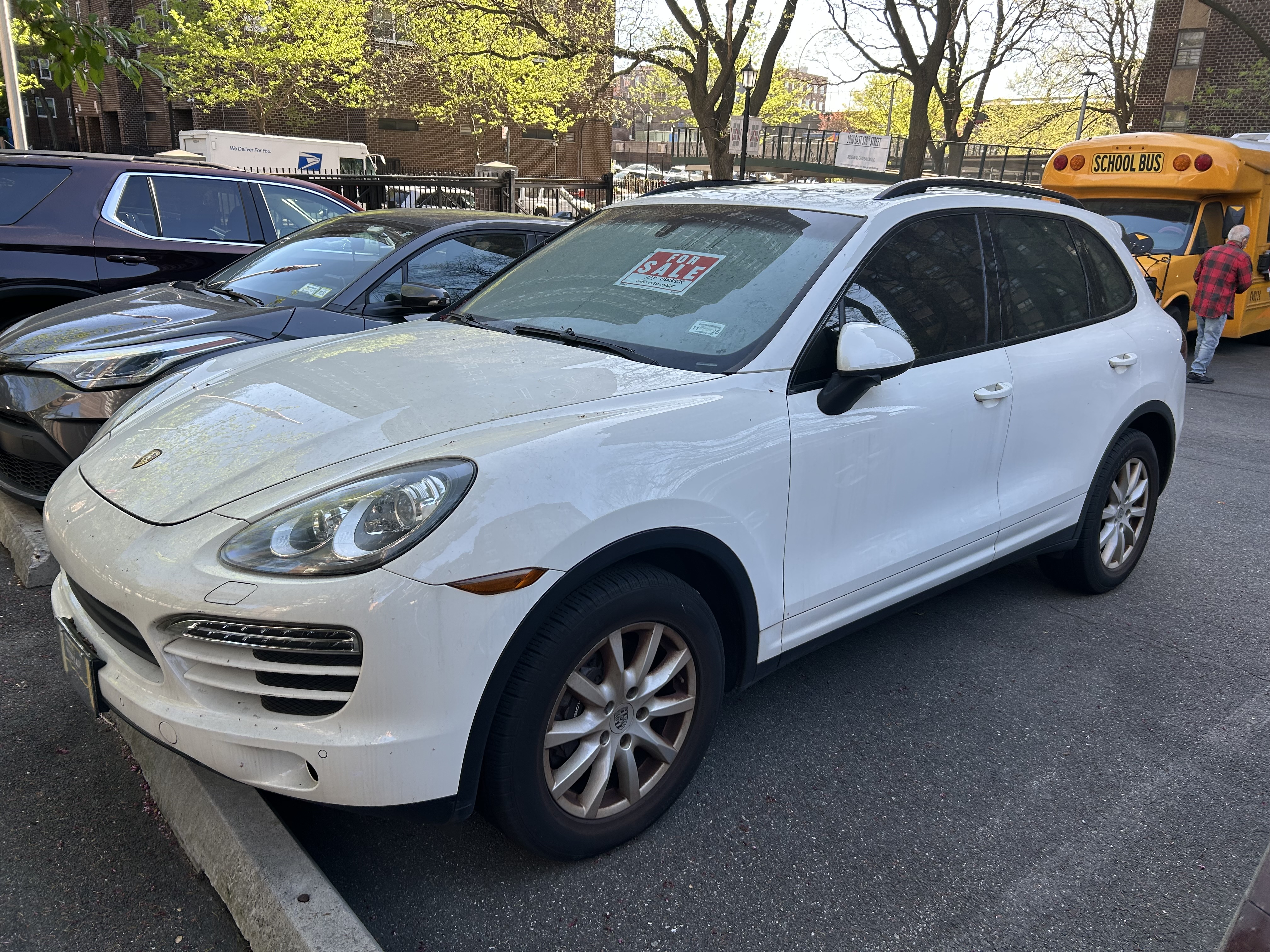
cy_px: 476
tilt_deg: -17.9
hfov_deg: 67.3
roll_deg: -2.3
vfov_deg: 53.1
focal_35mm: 26
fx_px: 954
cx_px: 635
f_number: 1.5
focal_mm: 5.7
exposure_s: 1/448
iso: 50
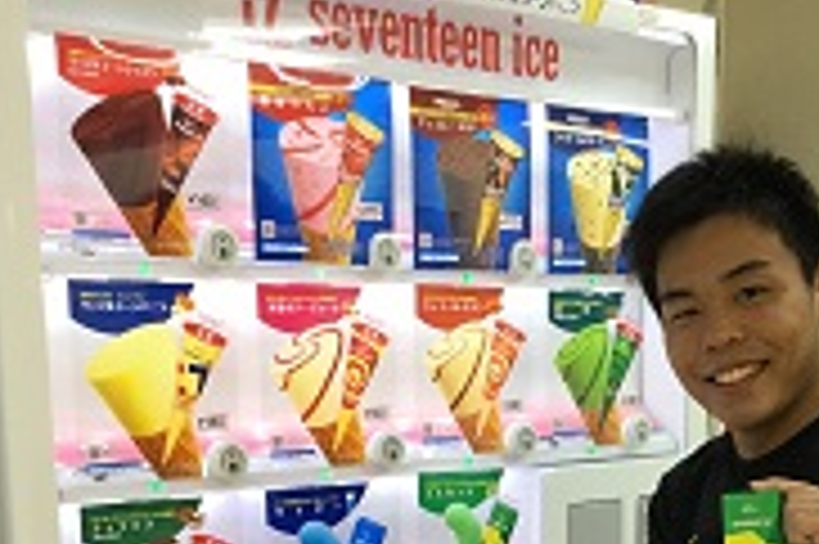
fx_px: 1614
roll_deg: -2.0
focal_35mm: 71
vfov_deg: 18.2
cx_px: 616
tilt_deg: -11.3
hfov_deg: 28.1
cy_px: 652
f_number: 2.4
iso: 32
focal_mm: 3.3
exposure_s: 1/30
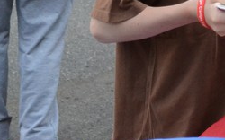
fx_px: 1459
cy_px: -144
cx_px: 435
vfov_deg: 5.4
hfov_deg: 8.4
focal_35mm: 238
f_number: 5.6
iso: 1600
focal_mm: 38
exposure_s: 1/800
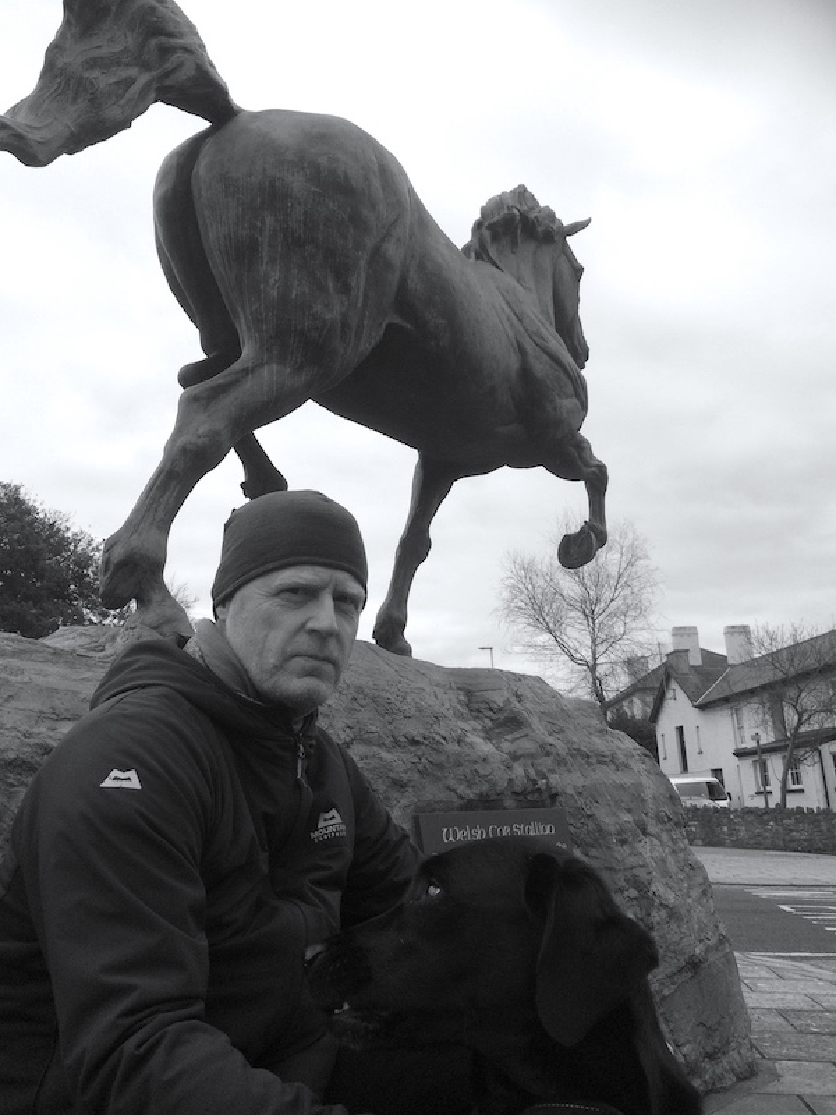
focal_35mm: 29
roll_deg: +3.0
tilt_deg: +14.5
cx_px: 418
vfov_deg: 61.7
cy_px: 558
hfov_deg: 48.2
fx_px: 934
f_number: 2.2
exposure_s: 1/451
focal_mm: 4.15
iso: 32
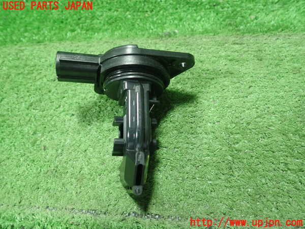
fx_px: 264
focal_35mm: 30
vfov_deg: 46.8
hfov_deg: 60.0
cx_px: 152
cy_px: 114
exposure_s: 1/125
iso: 800
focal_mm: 5.5
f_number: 2.3
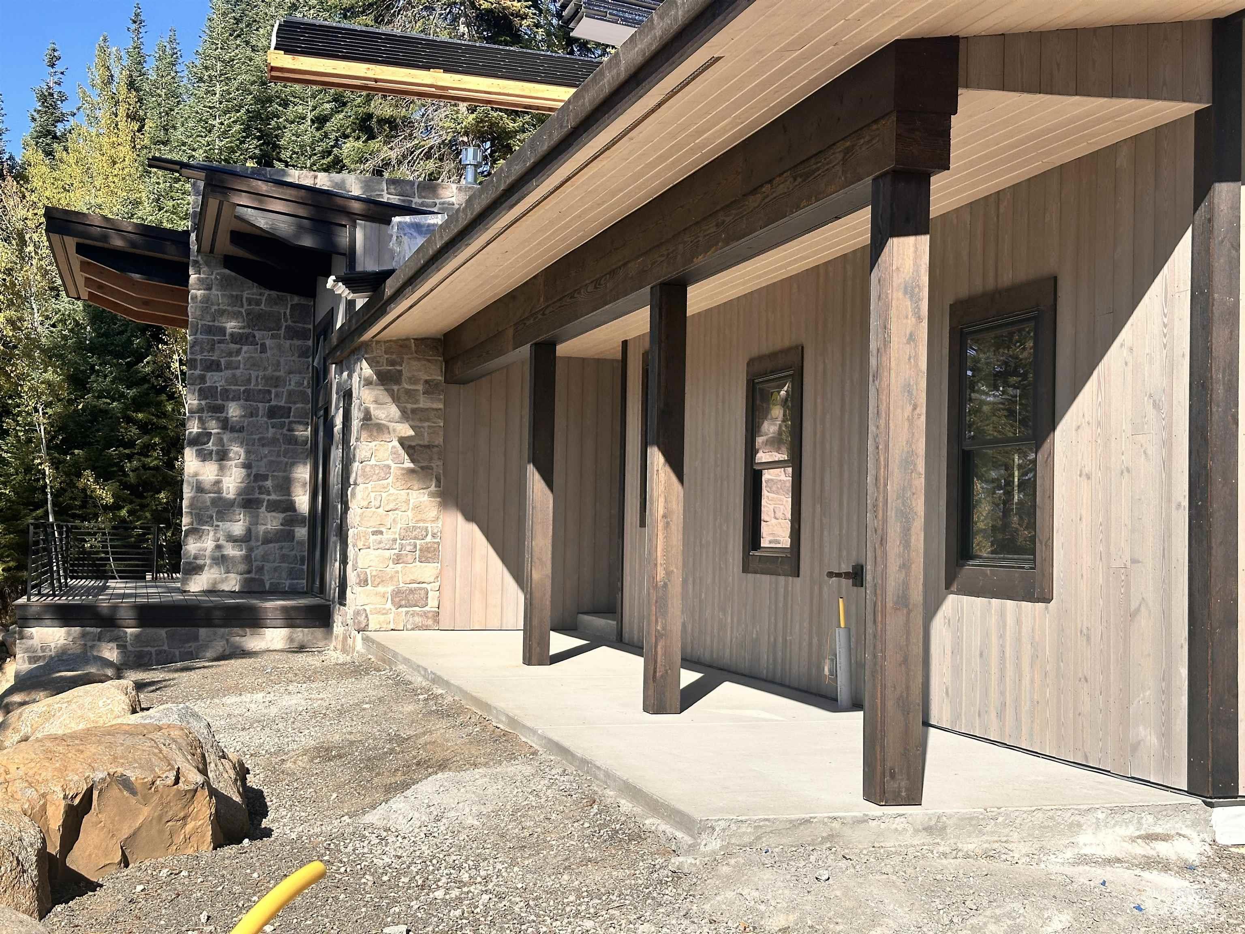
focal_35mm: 48
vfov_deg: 30.3
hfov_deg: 39.7
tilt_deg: +2.2
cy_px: 467
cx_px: 622
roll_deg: -1.4
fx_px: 1726
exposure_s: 1/3367
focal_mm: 6.86
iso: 64
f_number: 1.78
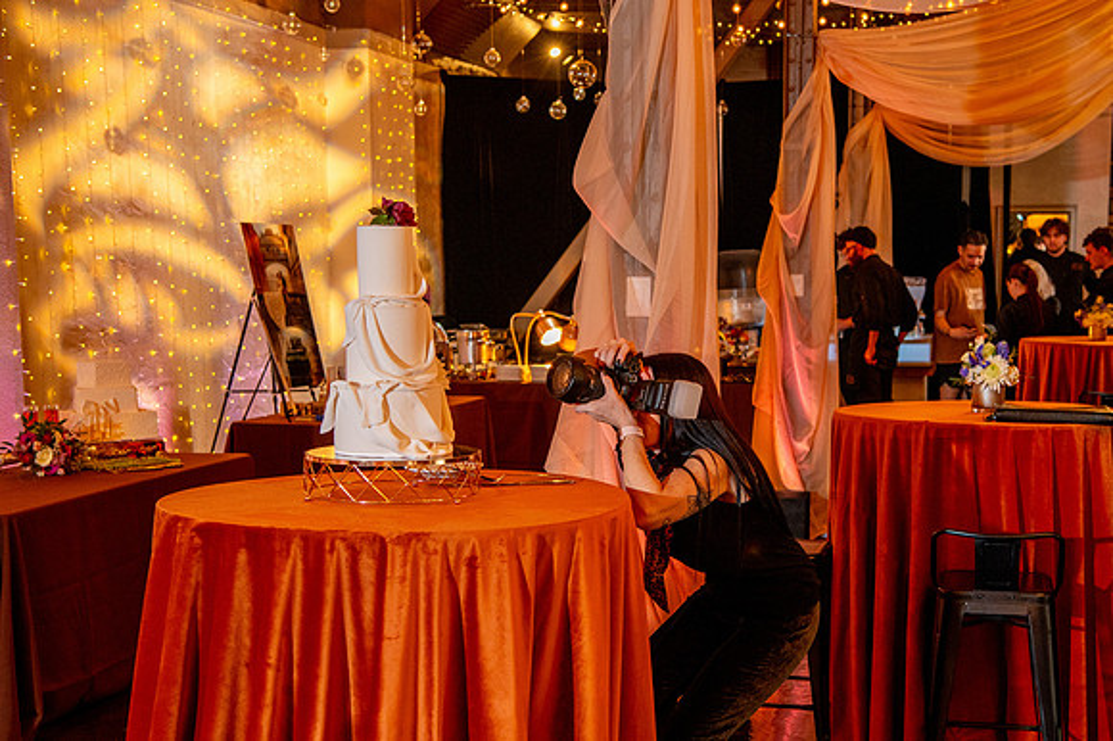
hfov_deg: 35.5
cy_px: 449
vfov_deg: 24.0
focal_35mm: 56
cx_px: 651
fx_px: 1736
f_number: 5
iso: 2000
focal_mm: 46
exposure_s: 1/125
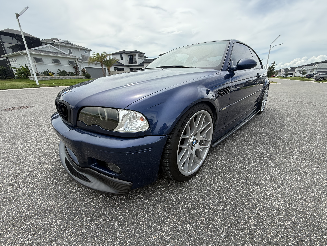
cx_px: 164
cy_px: 123
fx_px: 132
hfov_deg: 102.1
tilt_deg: -18.5
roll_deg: +0.5
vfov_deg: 85.7
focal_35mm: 14
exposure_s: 1/970
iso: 50
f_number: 2.2
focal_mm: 2.22
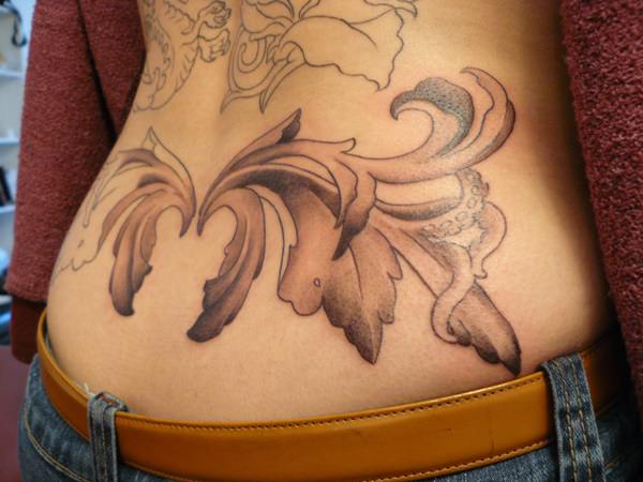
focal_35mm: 36
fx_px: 669
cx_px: 322
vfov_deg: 39.7
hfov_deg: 51.4
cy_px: 241
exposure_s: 1/5
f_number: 2.8
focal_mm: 6
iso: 200
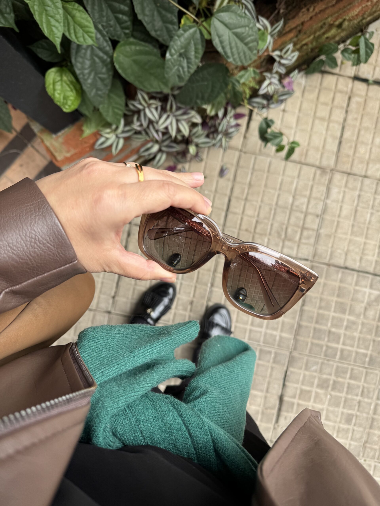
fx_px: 351
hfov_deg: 56.8
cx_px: 190
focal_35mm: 24
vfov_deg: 71.6
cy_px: 253
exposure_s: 1/148
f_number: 1.78
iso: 64
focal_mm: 6.76
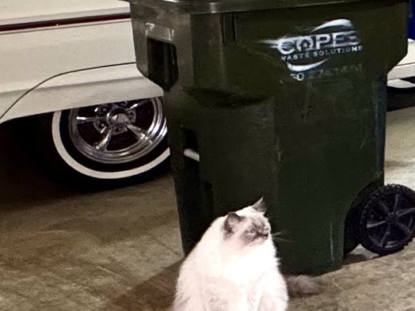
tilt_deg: -6.3
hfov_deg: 17.5
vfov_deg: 17.5
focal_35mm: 82
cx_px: 814
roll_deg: -0.9
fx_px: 983
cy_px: -17
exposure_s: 1/60
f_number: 2.2
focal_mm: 2.22
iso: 250
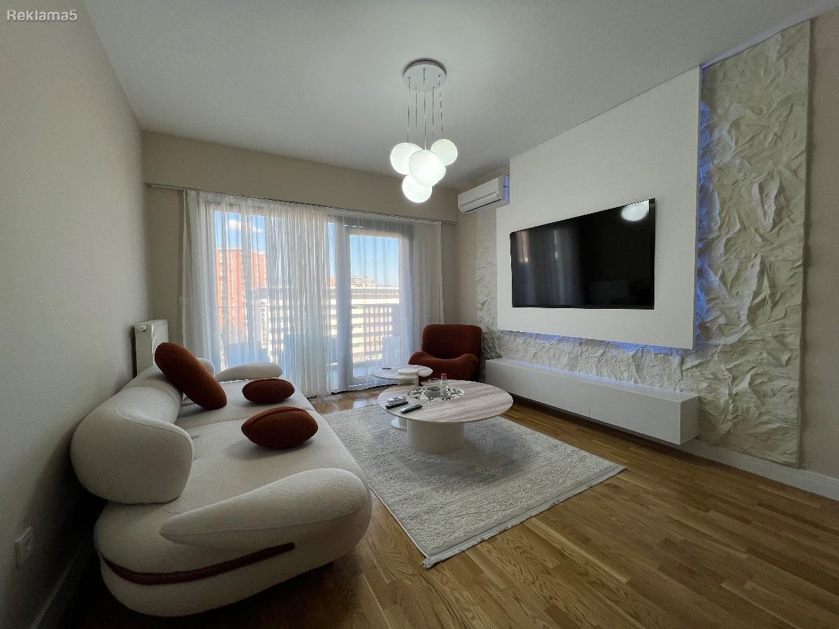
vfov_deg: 89.9
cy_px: 314
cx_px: 420
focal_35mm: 13
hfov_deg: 106.2
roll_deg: +0.9
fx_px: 315
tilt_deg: -3.0
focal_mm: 1.57
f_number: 1.8
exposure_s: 1/100
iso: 40
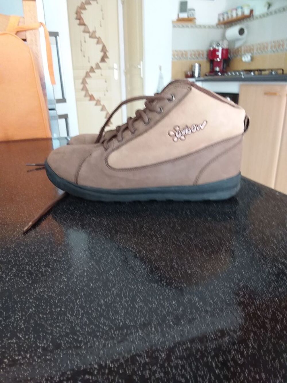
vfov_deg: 63.4
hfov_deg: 49.8
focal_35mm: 28
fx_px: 309
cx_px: 144
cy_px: 192
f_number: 1.9
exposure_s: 1/33
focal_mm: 2.91
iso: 125
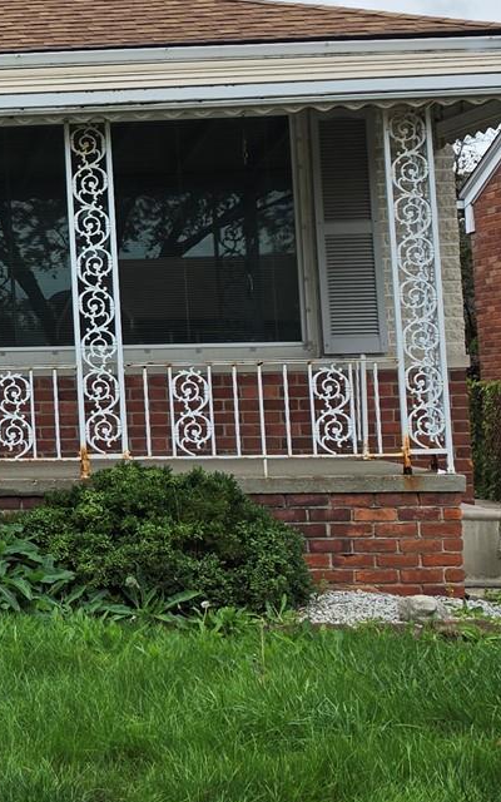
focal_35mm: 78
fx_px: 1704
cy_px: 279
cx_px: -497
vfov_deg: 26.3
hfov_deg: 14.1
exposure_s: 1/221
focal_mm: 6.5
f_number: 1.4
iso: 10
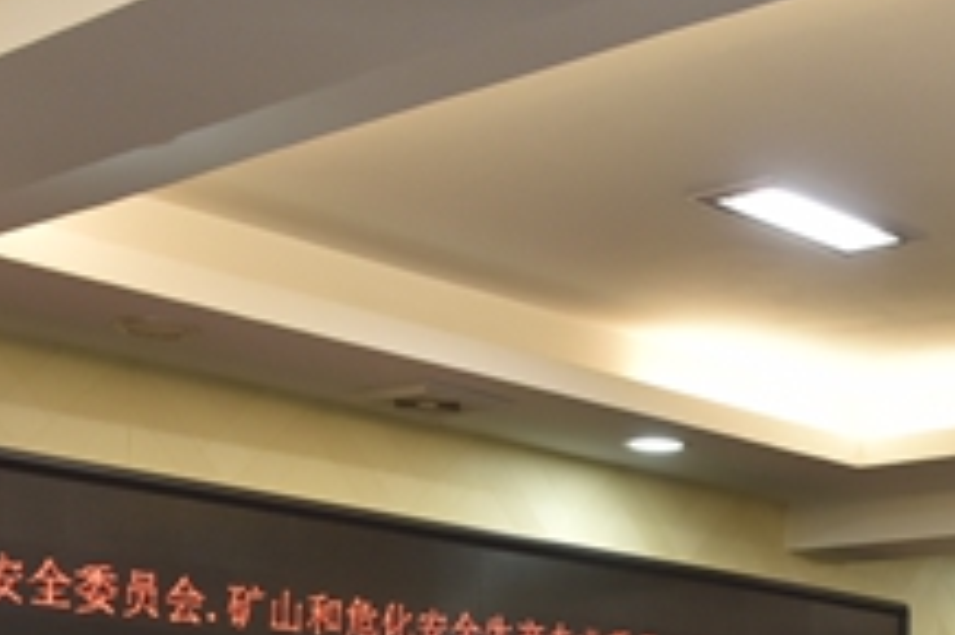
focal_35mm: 86
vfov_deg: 15.1
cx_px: 946
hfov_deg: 22.8
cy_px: 852
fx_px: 2280
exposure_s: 1/100
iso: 1000
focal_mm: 26
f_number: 4.5
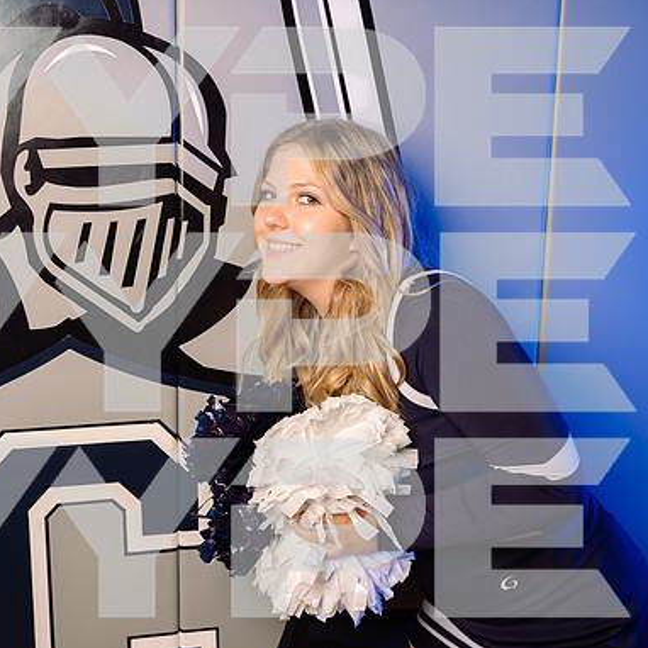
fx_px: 1038
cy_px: 323
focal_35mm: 49
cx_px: 204
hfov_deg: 34.3
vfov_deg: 34.7
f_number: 5.6
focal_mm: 38
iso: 100
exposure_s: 1/250
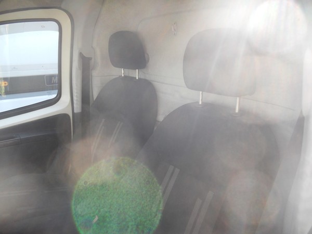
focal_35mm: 27
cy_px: 117
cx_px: 156
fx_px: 243
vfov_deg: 51.4
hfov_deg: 65.3
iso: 80
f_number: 3.2
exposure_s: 1/50
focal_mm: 4.9
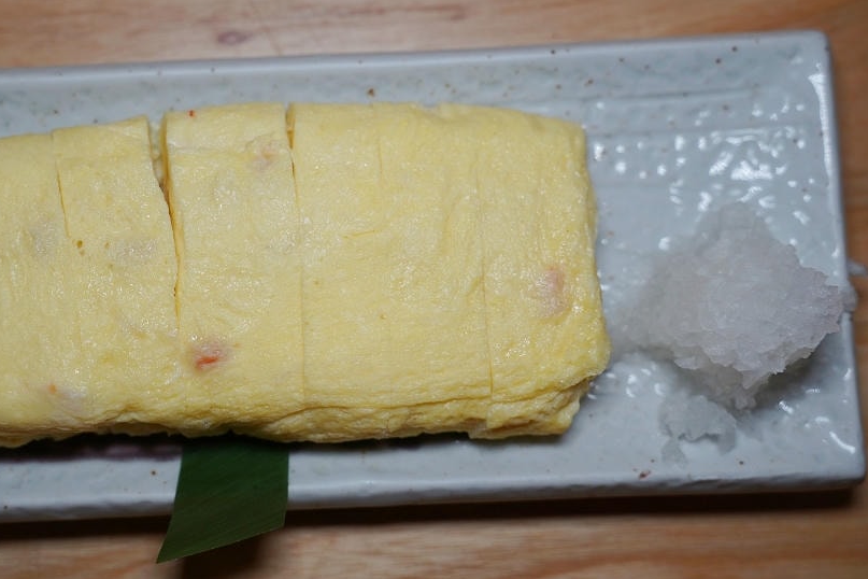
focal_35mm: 61
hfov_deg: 32.6
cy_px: 222
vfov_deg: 22.2
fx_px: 1471
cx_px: 279
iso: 100
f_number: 4
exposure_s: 1/80
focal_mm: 41
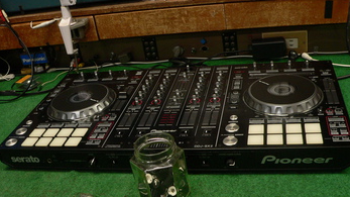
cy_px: 108
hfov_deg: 47.4
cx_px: 177
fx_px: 399
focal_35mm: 43
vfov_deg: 27.7
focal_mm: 6
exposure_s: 1/30
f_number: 2.8
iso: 200
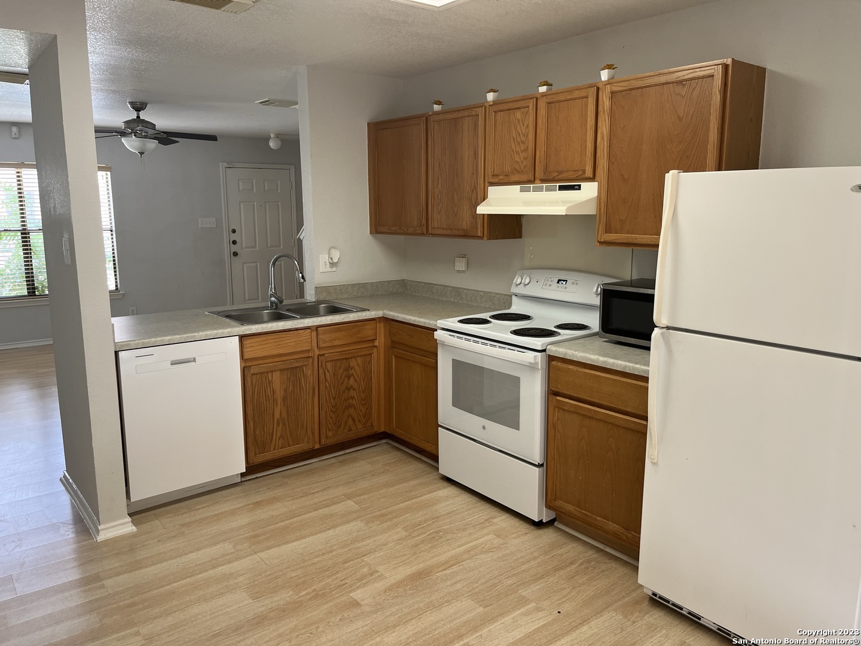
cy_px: 323
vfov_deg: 53.1
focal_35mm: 26
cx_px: 430
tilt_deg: -8.8
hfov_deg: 67.3
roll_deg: +0.4
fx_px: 647
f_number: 1.6
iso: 80
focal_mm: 5.1
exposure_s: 1/60
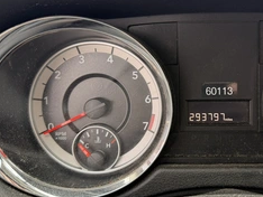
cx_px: 188
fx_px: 312
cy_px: 83
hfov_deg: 44.6
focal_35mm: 41
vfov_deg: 35.1
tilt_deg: -28.8
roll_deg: -1.5
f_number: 1.78
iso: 200
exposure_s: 1/121
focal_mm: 6.76
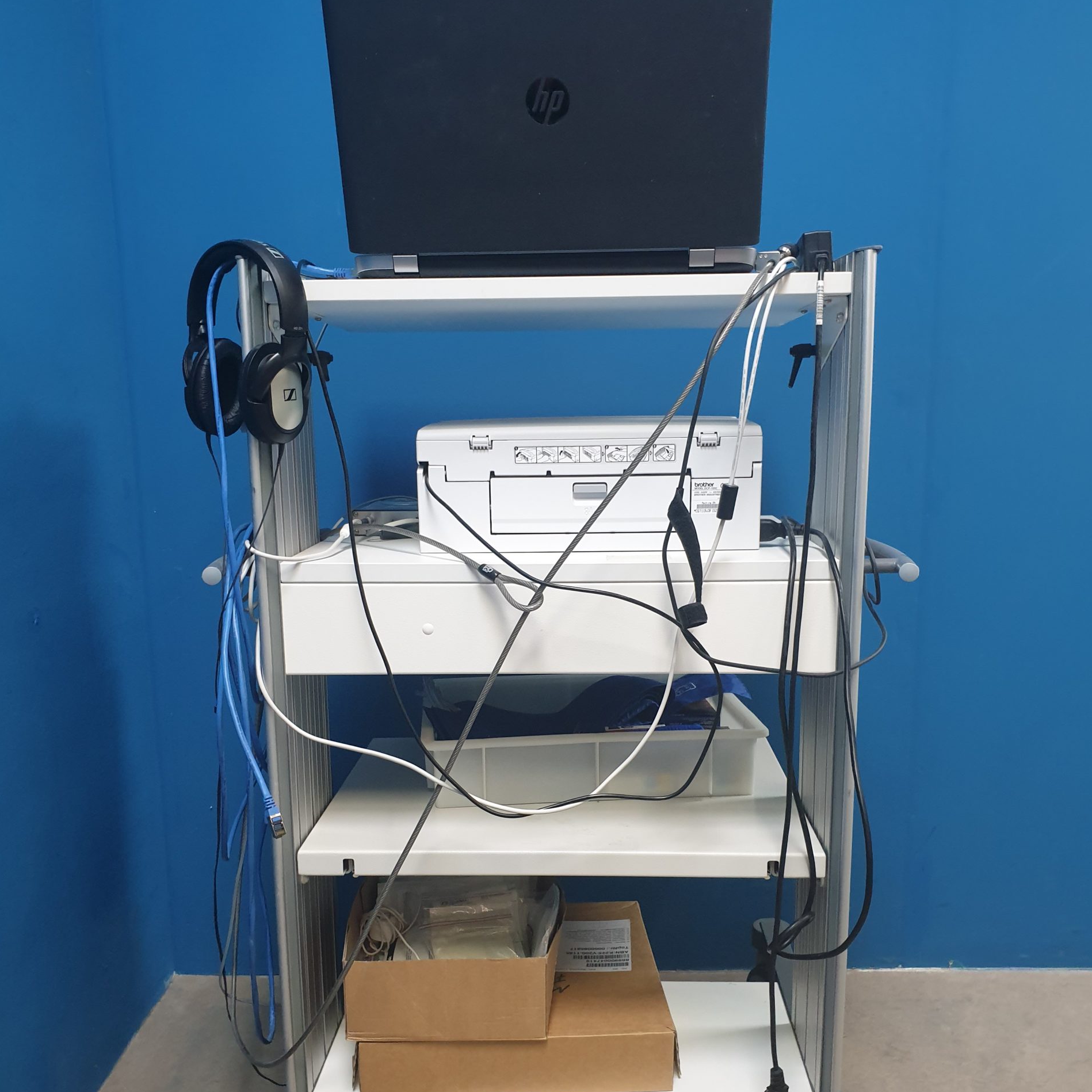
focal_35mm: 31
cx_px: 551
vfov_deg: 52.4
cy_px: 620
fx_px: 1106
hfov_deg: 52.5
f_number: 2.4
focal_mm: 4.3
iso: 250
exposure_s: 1/50
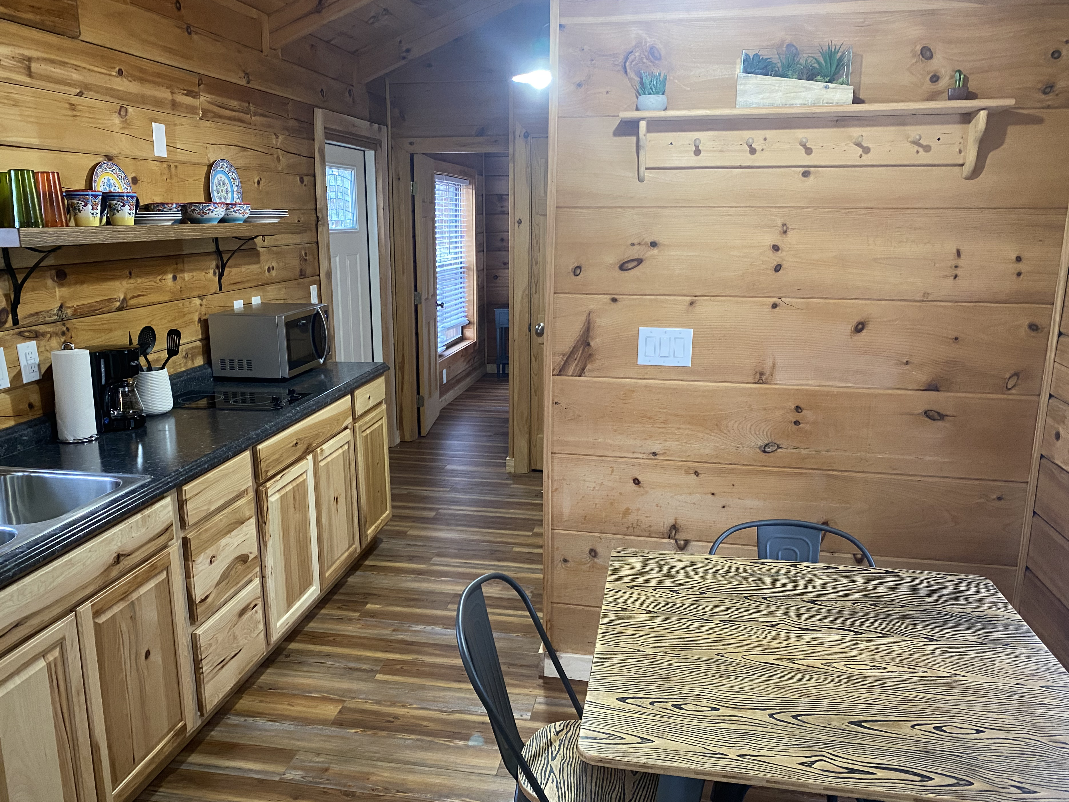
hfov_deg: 63.4
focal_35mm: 28
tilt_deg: -13.2
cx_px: 503
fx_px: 865
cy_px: 412
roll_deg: -0.8
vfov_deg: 49.7
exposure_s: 1/40
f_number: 1.8
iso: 400
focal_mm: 4.25
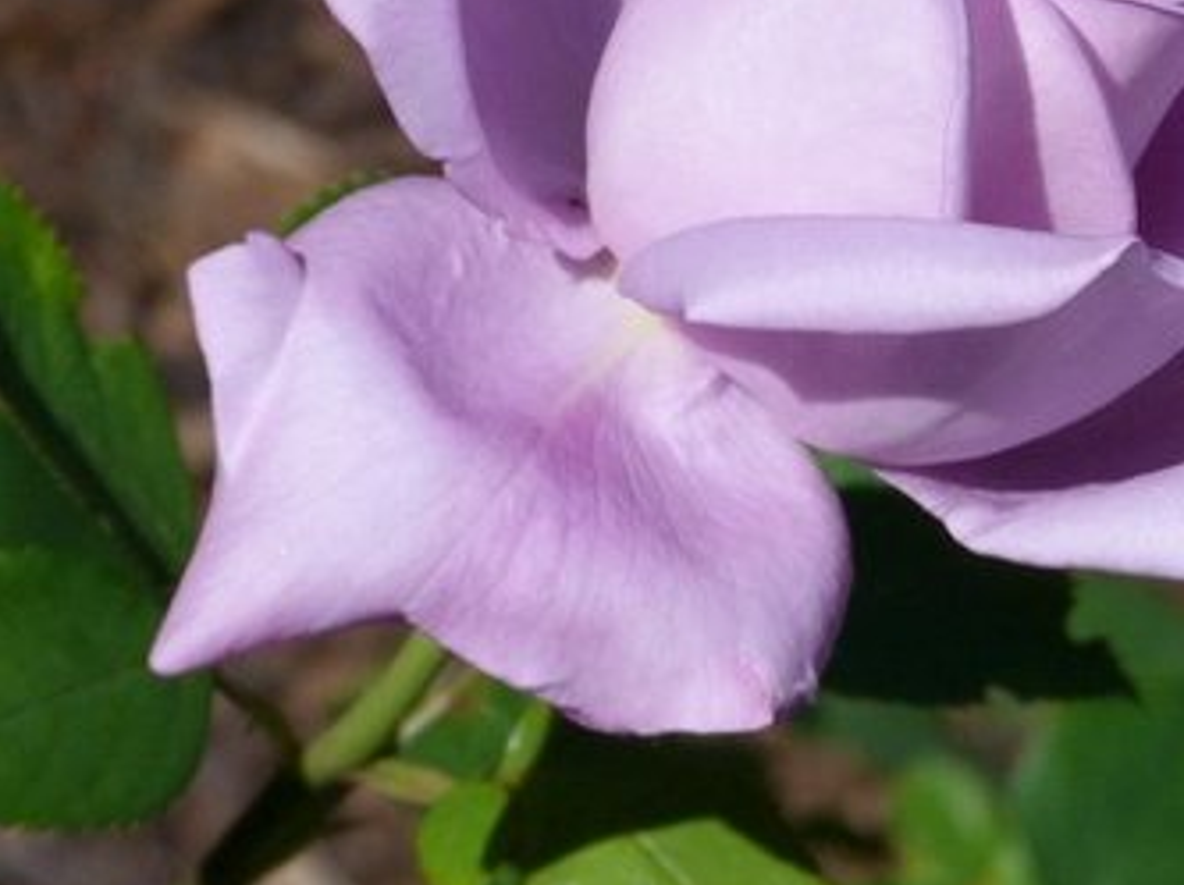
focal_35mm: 510
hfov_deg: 3.9
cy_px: 185
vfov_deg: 2.9
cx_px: 964
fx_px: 17425
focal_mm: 47.7
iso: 200
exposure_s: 1/1000
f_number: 5.6
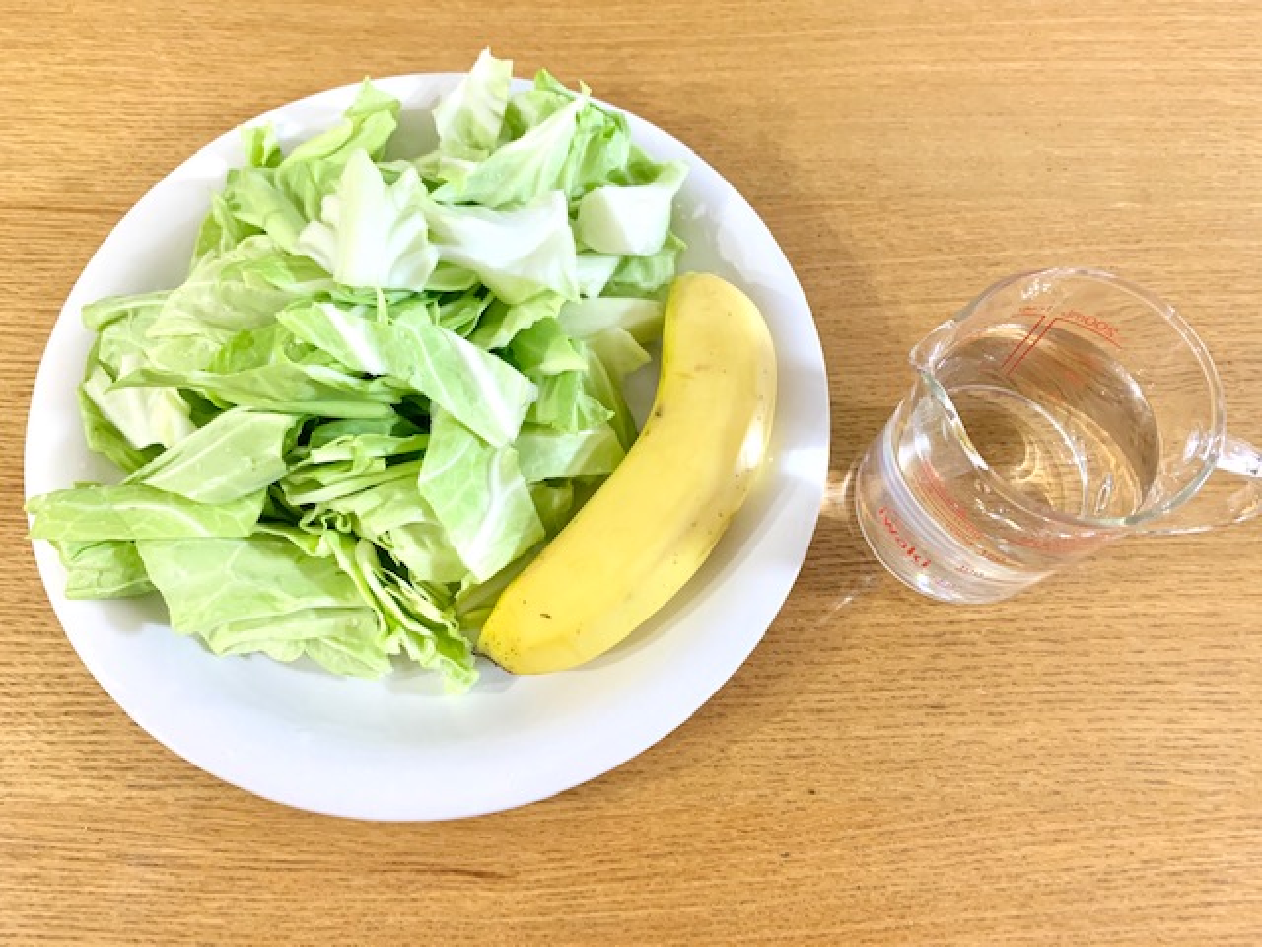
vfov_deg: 53.1
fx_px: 948
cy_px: 474
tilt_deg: -70.3
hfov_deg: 67.3
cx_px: 631
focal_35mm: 26
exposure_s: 1/40
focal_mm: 4.25
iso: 400
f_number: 1.8
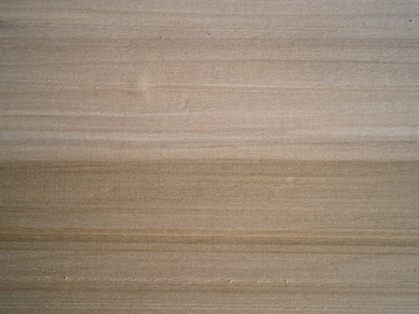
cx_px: 210
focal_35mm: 47
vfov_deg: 30.9
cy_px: 157
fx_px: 569
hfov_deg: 40.4
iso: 80
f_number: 3.4
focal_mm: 8.3
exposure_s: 1/1000
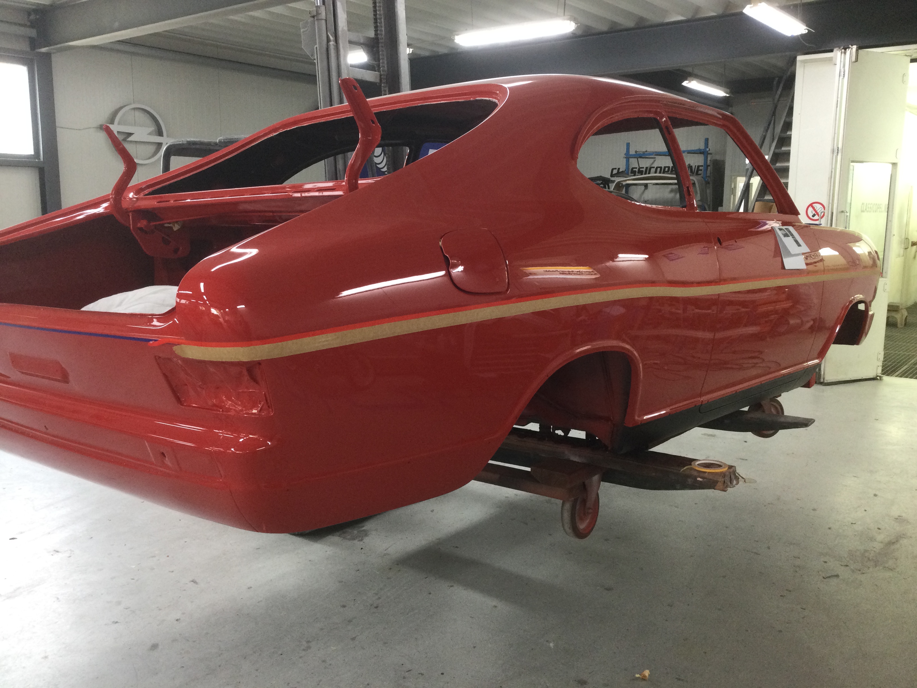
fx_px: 821
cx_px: 458
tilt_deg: -8.8
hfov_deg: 58.4
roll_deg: -2.1
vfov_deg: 45.4
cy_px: 344
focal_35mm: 31
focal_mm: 3.3
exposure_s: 1/33
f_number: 2.4
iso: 100
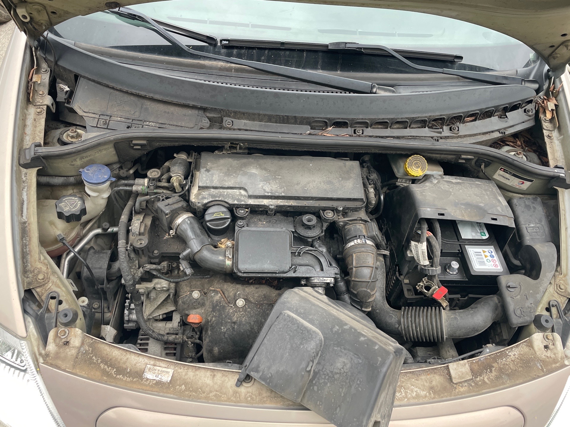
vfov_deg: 53.1
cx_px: 285
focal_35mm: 26
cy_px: 214
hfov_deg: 67.3
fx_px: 428
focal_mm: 4.2
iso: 125
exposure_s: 1/96
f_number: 1.6
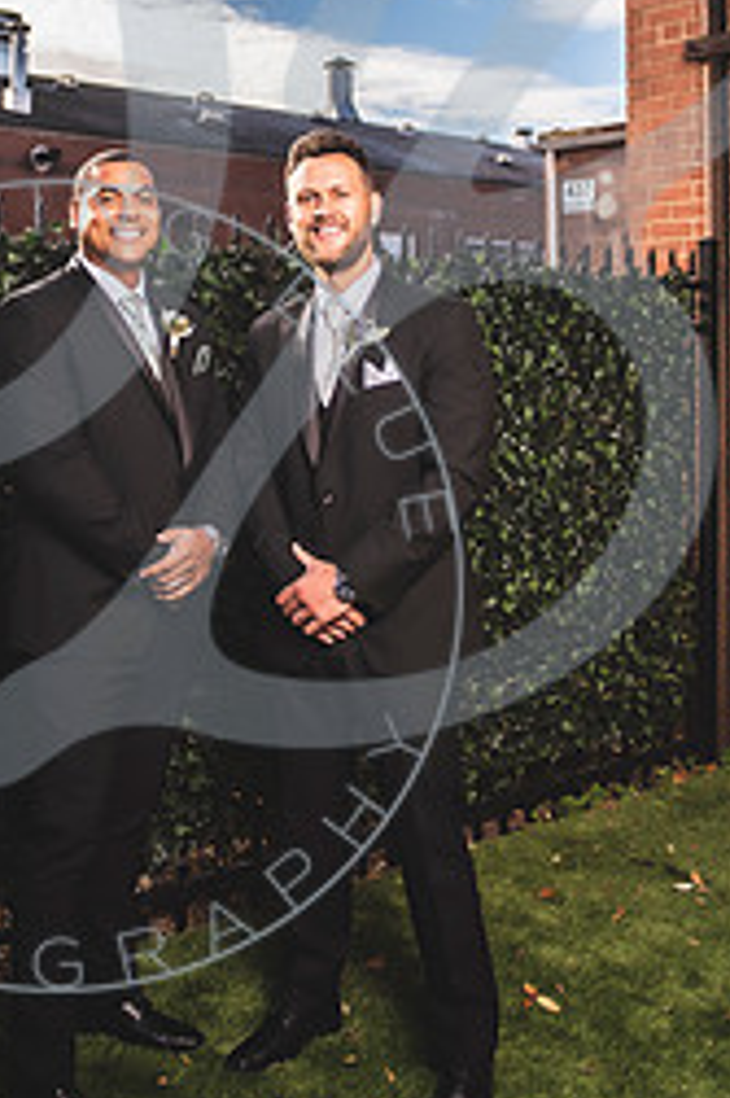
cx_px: 254
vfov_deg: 43.7
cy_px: 254
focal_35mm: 43
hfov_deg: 30.9
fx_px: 1310
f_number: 2.8
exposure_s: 1/1250
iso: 100
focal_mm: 24
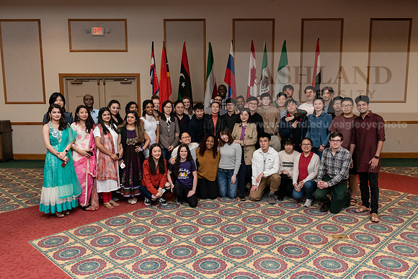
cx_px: 209
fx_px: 372
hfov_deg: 58.7
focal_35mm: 32
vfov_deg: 41.1
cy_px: 140
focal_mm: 32
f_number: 8
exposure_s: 1/200
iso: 3200
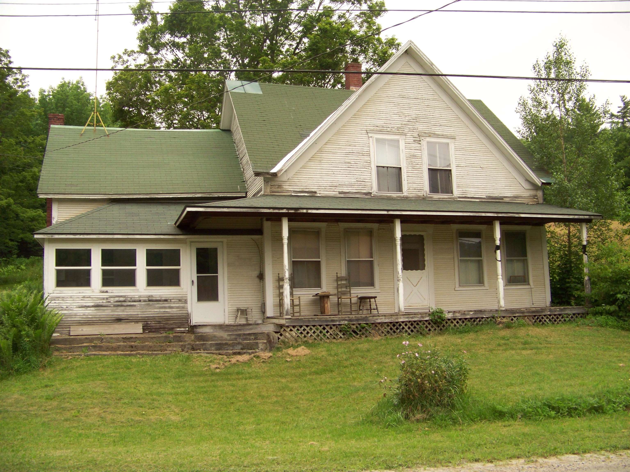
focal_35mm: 36
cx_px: 315
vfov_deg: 39.7
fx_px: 655
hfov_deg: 51.4
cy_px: 236
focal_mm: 5.85
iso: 69
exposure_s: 1/200
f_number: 2.8
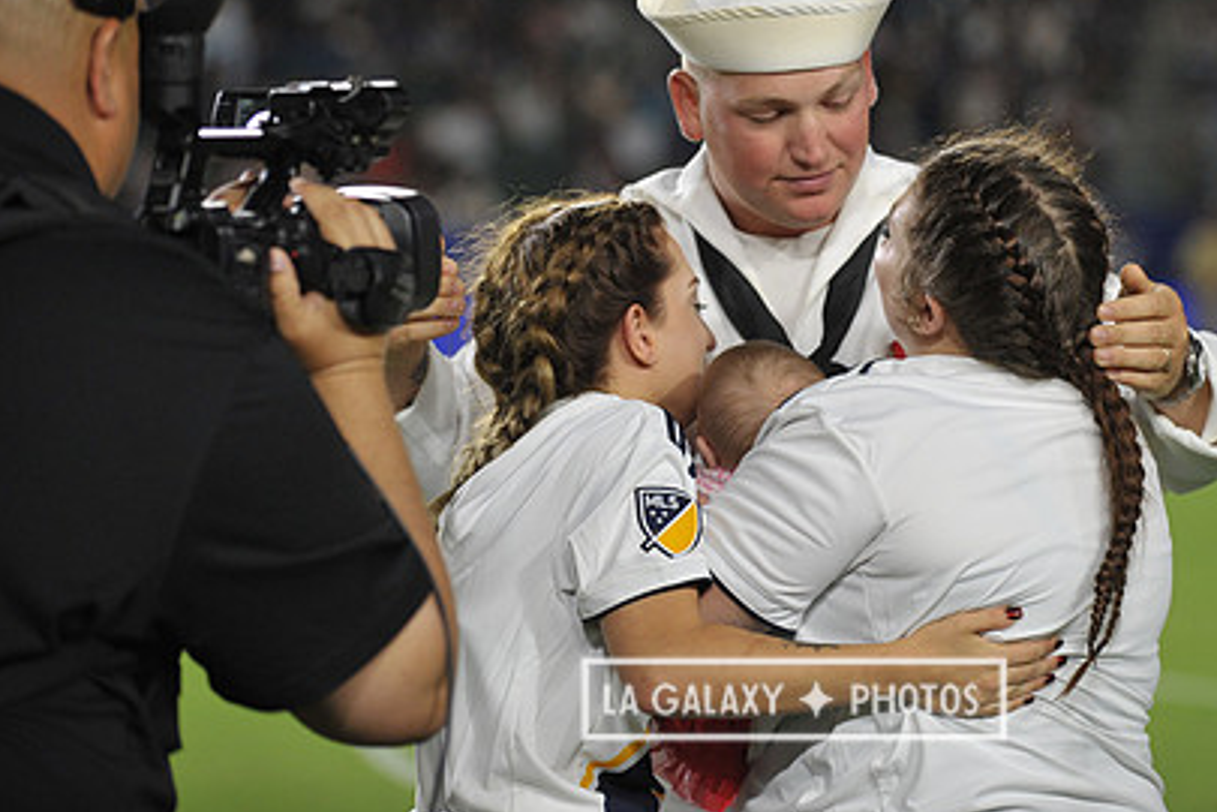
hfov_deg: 12.4
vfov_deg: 8.3
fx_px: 5611
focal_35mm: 166
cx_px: 793
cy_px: 247
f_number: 2.8
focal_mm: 116
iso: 1250
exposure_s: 1/1000
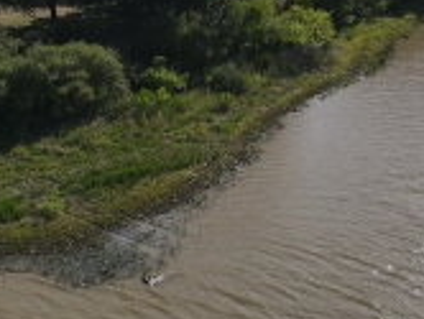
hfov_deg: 26.2
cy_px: 87
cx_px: 163
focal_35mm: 74
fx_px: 908
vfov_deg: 19.8
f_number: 2.8
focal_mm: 4.5
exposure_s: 1/1500
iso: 100
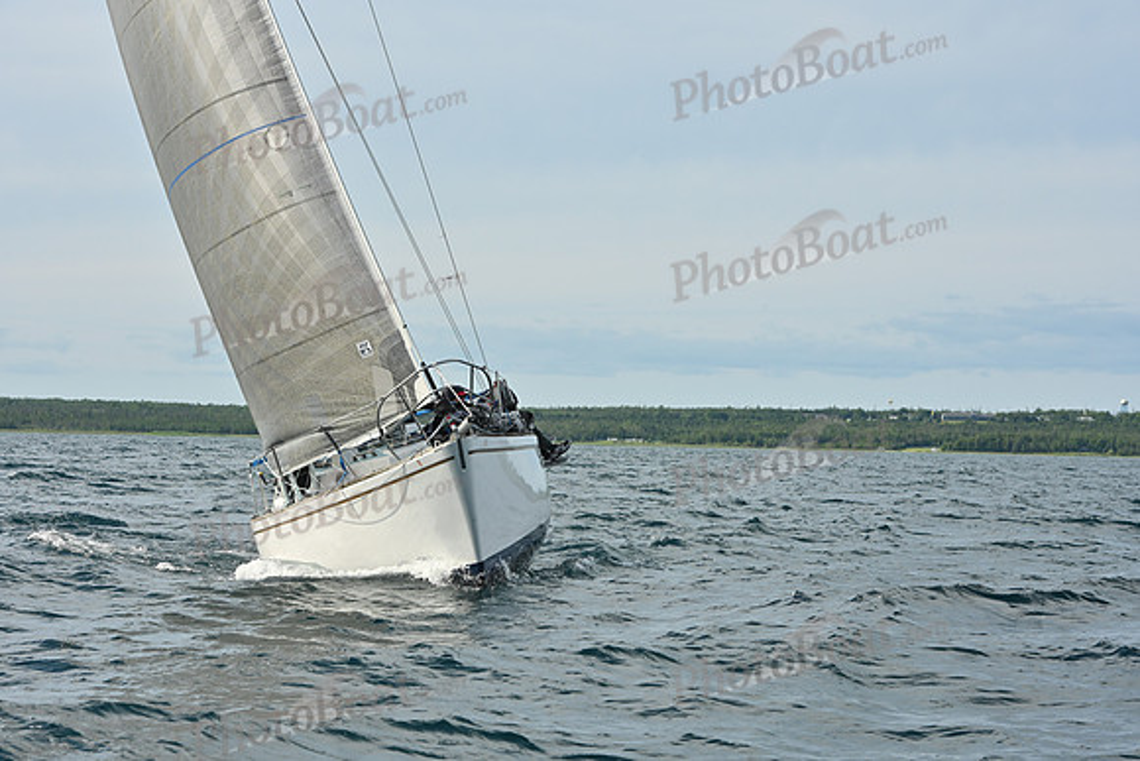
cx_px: 570
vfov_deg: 14.0
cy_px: 380
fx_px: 3104
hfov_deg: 20.8
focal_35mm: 98
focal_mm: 98
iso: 320
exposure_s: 1/1000
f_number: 10
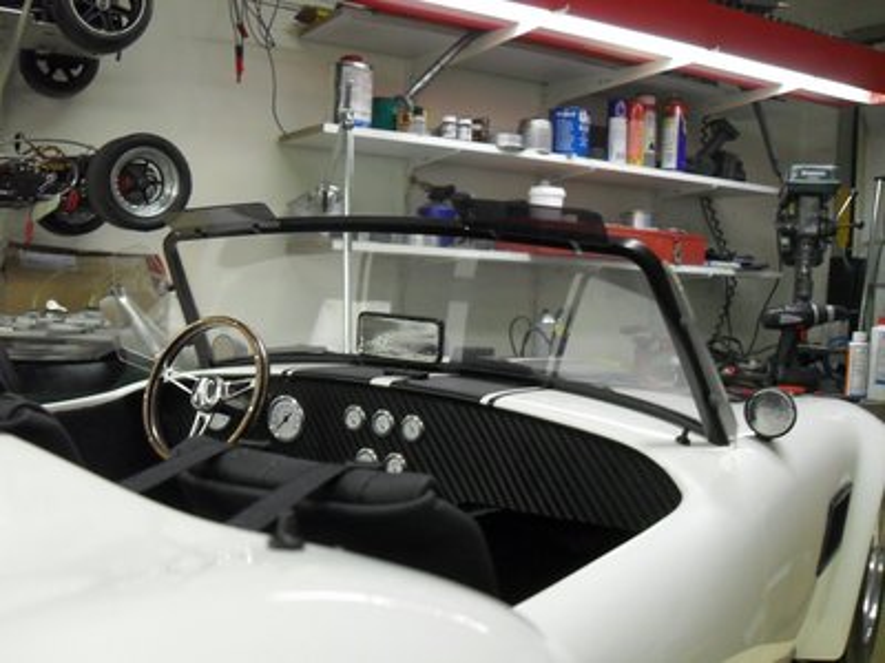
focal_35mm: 35
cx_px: 442
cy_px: 332
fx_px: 895
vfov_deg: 40.7
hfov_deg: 52.6
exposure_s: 1/30
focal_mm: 6.2
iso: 200
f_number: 2.8
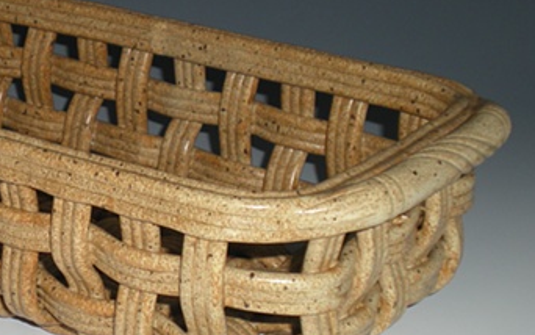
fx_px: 1619
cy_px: 164
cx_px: 91
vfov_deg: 11.8
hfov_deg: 18.6
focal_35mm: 111
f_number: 3.9
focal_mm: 9.3
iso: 64
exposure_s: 1/60
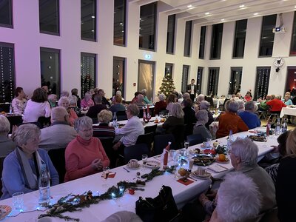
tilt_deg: -8.0
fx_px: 222
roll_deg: -2.3
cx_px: 148
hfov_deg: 67.3
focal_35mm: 26
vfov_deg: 53.1
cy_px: 111
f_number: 1.5
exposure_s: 1/35
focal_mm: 5.7
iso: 640
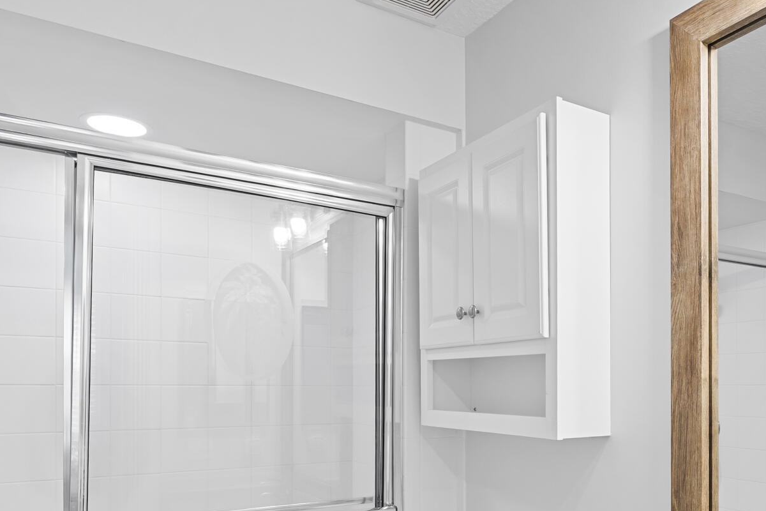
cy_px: 380
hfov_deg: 60.6
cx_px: 502
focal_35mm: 30
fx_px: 638
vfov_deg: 42.3
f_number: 9
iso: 100
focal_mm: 12
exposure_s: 5
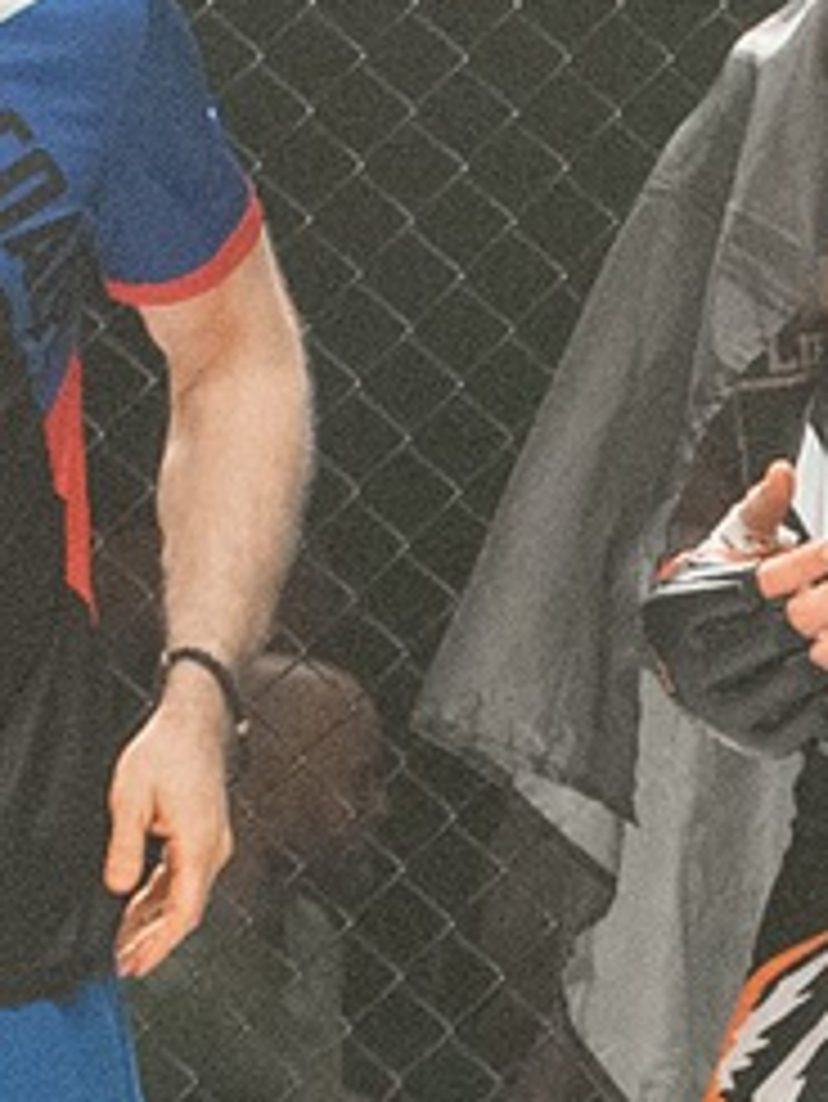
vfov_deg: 7.0
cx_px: 810
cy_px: 798
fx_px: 8954
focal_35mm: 281
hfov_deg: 5.3
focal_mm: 28
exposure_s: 1/640
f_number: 4
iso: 2000
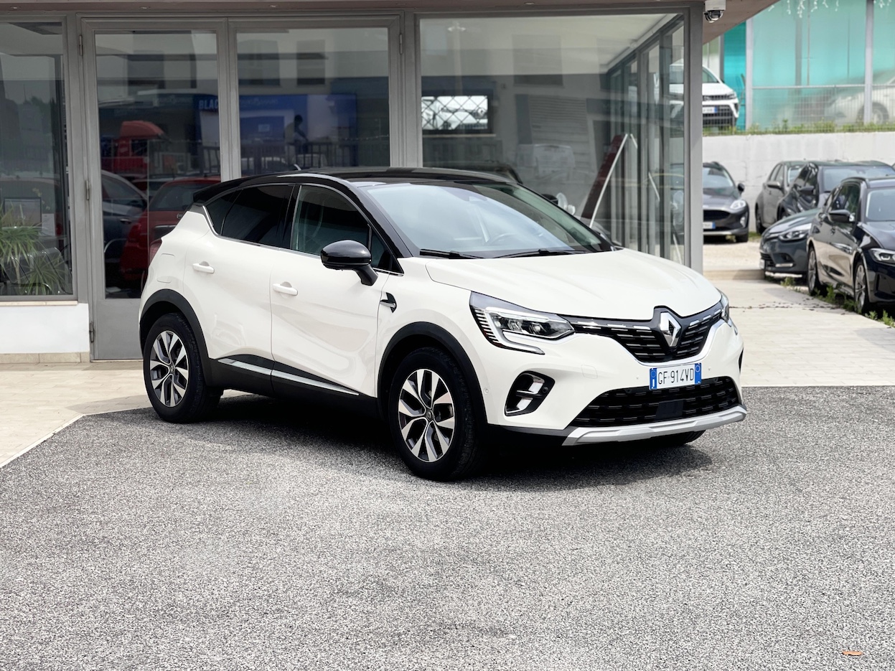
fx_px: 1655
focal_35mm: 64
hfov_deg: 30.3
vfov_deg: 22.9
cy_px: 336
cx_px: 448
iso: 32
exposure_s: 1/1054
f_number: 2.2
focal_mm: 7.5
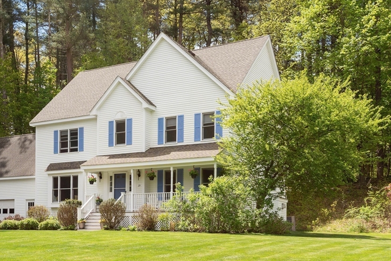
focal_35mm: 46
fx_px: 500
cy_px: 103
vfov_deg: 29.2
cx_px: 138
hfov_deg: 42.3
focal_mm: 22
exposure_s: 1/160
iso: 100
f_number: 8
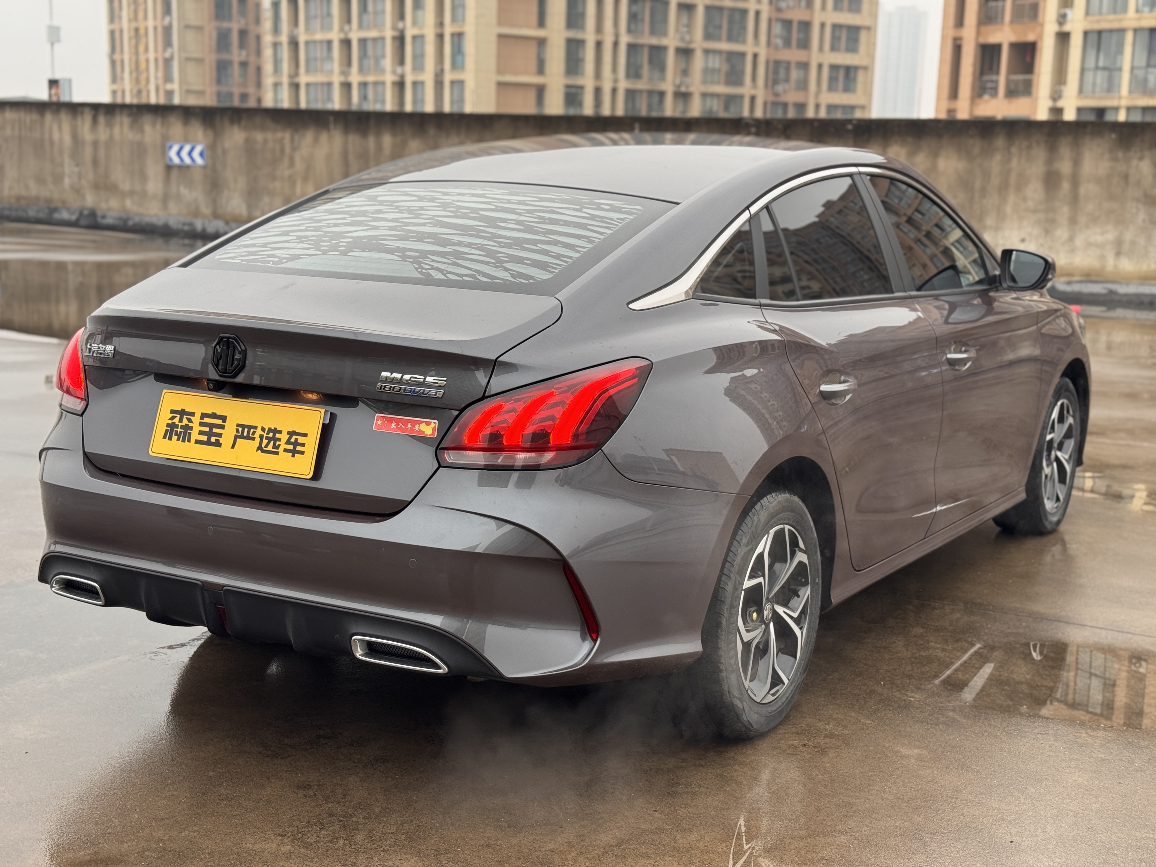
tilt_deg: -10.7
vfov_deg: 30.3
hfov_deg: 39.7
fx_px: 1603
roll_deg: -1.2
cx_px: 578
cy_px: 434
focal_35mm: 48
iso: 50
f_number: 1.78
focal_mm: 6.76
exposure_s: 1/123
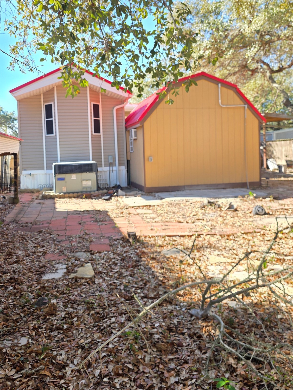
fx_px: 327
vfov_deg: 61.3
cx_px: 134
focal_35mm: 29
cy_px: 165
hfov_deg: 48.2
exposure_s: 1/359
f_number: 1.7
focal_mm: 6.3
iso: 50
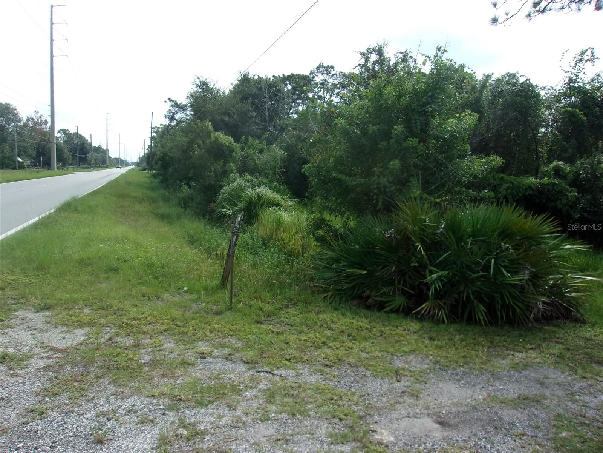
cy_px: 226
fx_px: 470
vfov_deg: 51.4
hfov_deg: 65.3
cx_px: 302
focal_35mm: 27
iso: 160
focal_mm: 4.9
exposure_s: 1/160
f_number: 10.4
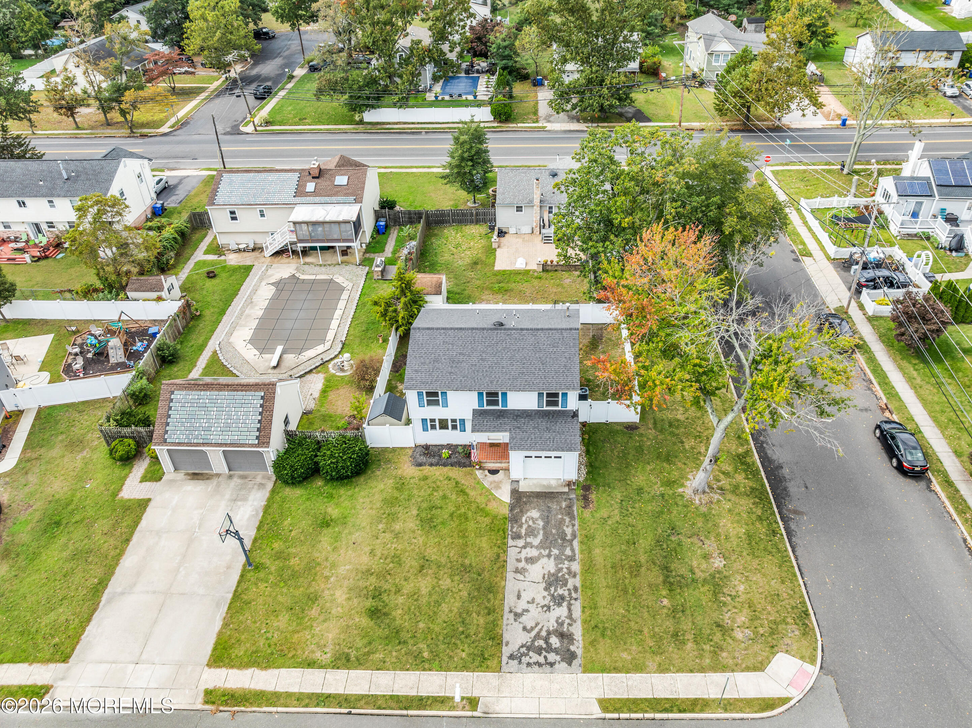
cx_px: 506
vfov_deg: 54.8
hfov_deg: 69.4
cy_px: 361
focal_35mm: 25
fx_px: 702
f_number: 2.8
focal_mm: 12.29
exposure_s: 1/80
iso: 100
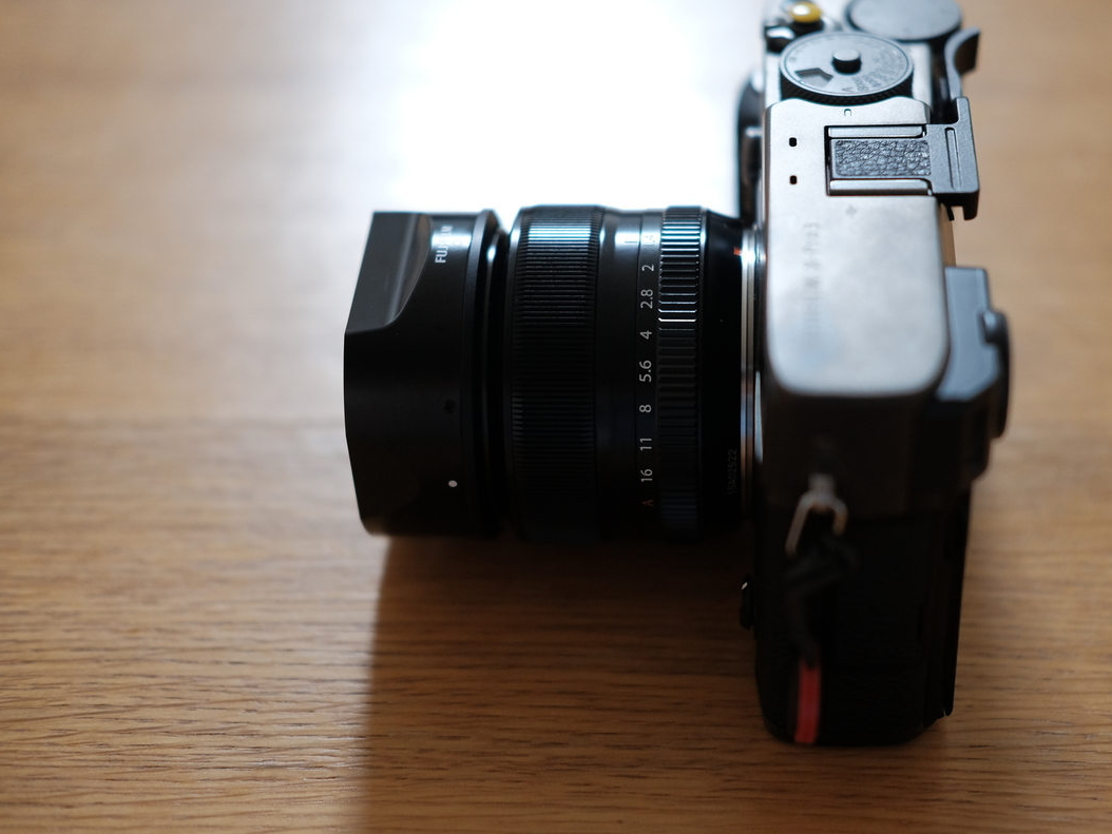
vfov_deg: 25.2
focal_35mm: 58
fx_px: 1864
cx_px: 619
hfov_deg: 33.2
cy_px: 421
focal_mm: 35
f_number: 2
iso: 1000
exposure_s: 1/60
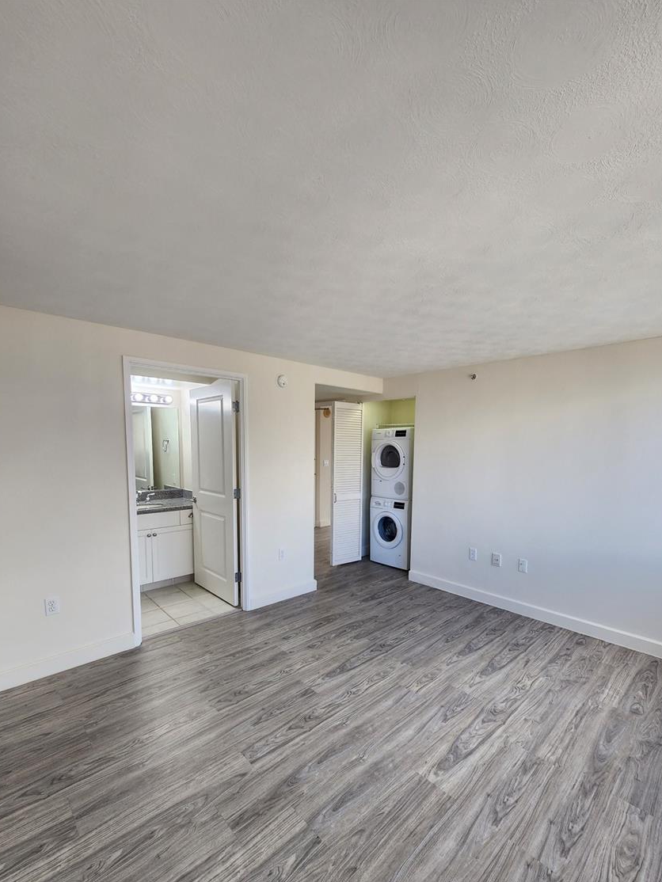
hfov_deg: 85.6
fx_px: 357
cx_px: 346
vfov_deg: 101.9
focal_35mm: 14
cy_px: 473
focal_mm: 2.2
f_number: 2.2
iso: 64
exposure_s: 1/60
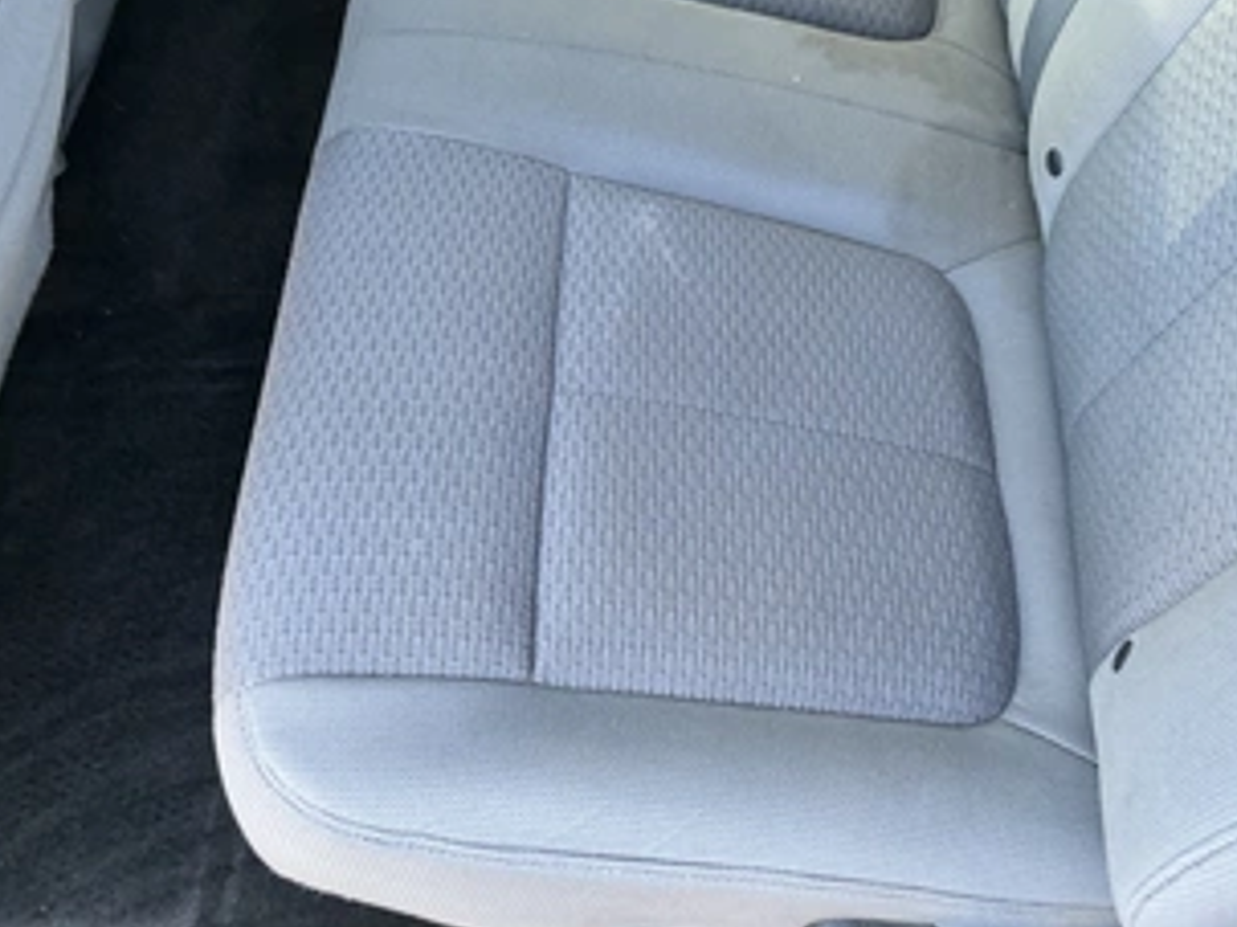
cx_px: 641
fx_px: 1322
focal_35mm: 37
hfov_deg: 50.1
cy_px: 466
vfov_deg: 38.6
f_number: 1.8
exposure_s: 1/69
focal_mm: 3
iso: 64
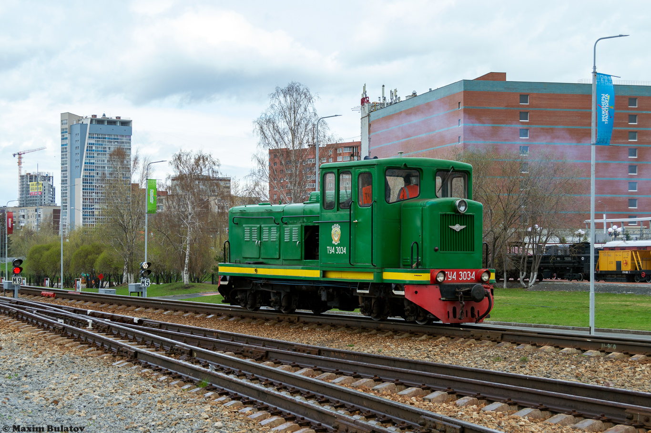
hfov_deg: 29.9
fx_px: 1219
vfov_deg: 20.1
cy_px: 216
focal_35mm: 68
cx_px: 326
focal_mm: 45
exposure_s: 1/250
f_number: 7.1
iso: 200
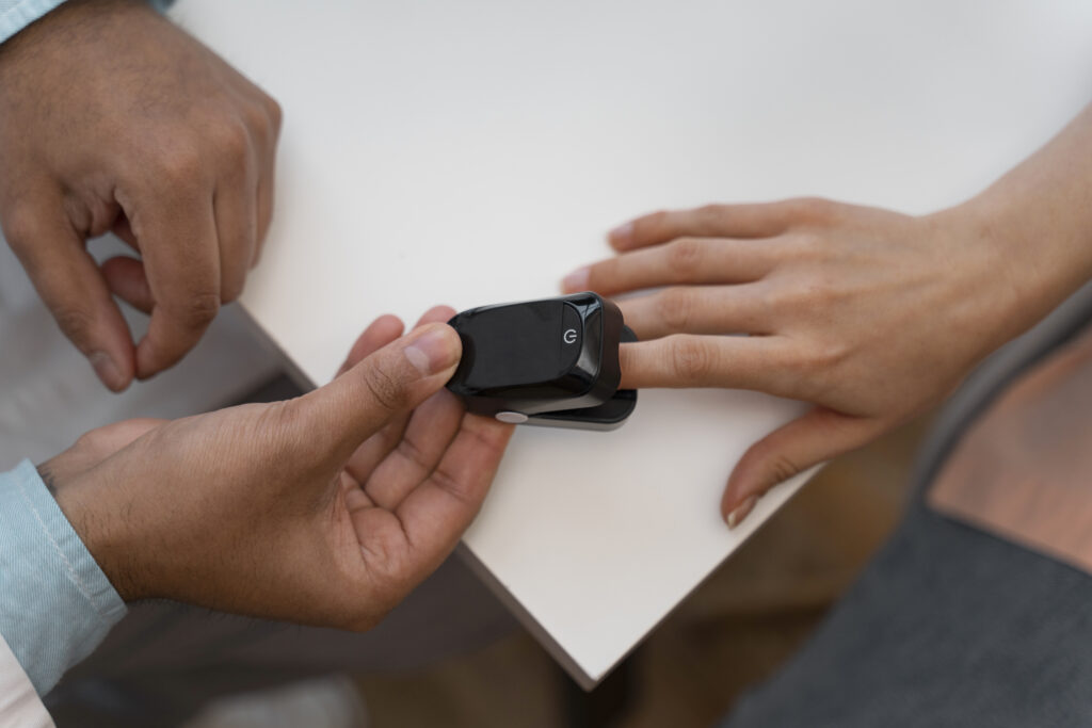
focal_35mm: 64
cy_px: 364
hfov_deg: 31.4
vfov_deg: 21.2
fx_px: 1941
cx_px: 546
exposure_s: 1/160
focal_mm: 64
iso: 400
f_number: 2.8
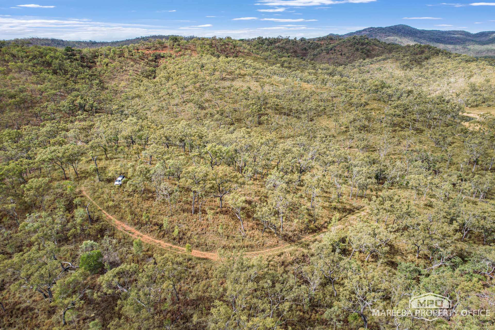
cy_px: 165
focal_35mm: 22
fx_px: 302
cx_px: 248
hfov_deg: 78.6
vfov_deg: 57.2
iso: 150
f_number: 2.8
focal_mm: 8.38
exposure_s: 1/1500
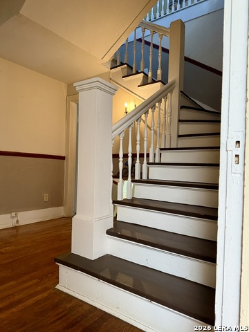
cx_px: 124
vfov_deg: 71.6
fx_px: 230
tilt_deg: +1.4
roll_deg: -2.2
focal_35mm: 24
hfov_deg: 56.8
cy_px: 166
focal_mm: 6.76
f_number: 1.78
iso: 500
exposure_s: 1/60
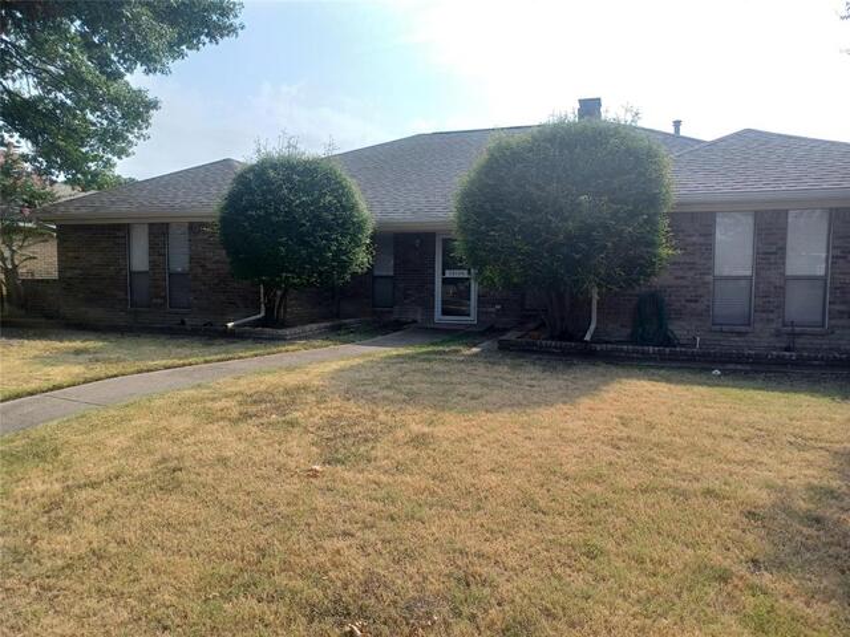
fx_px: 614
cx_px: 425
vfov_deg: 54.9
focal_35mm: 25
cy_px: 318
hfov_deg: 69.4
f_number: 1.8
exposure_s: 1/173
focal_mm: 4.6
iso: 32
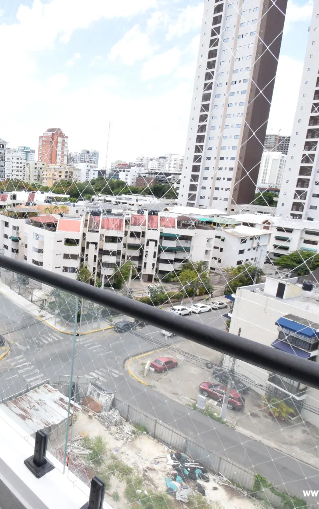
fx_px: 320
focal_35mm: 23
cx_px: 34
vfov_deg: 77.1
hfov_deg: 47.7
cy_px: 254
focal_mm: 10
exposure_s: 1/125
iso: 800
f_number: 14
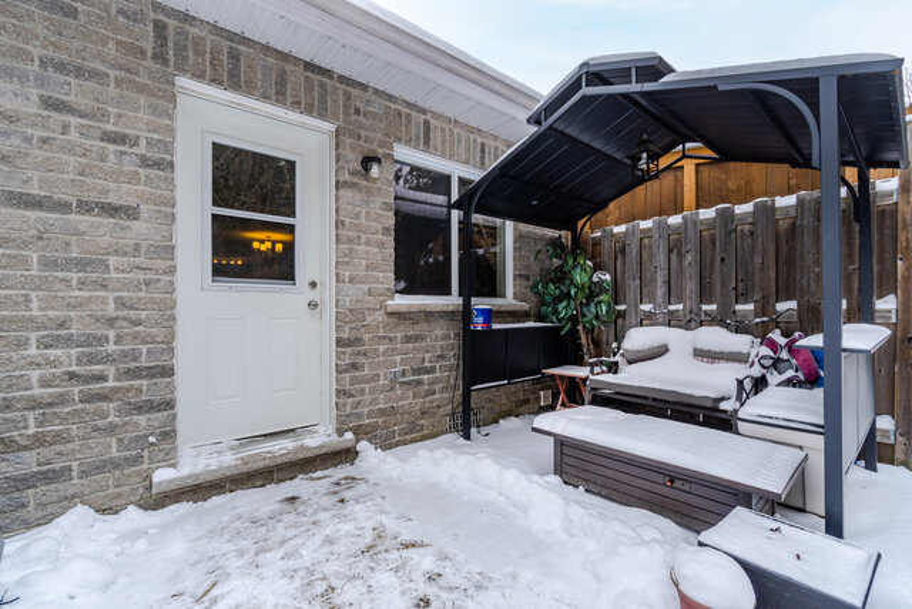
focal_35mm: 15
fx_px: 380
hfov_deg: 100.4
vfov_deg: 77.4
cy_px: 304
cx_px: 456
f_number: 10
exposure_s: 1/60
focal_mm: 10
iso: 100
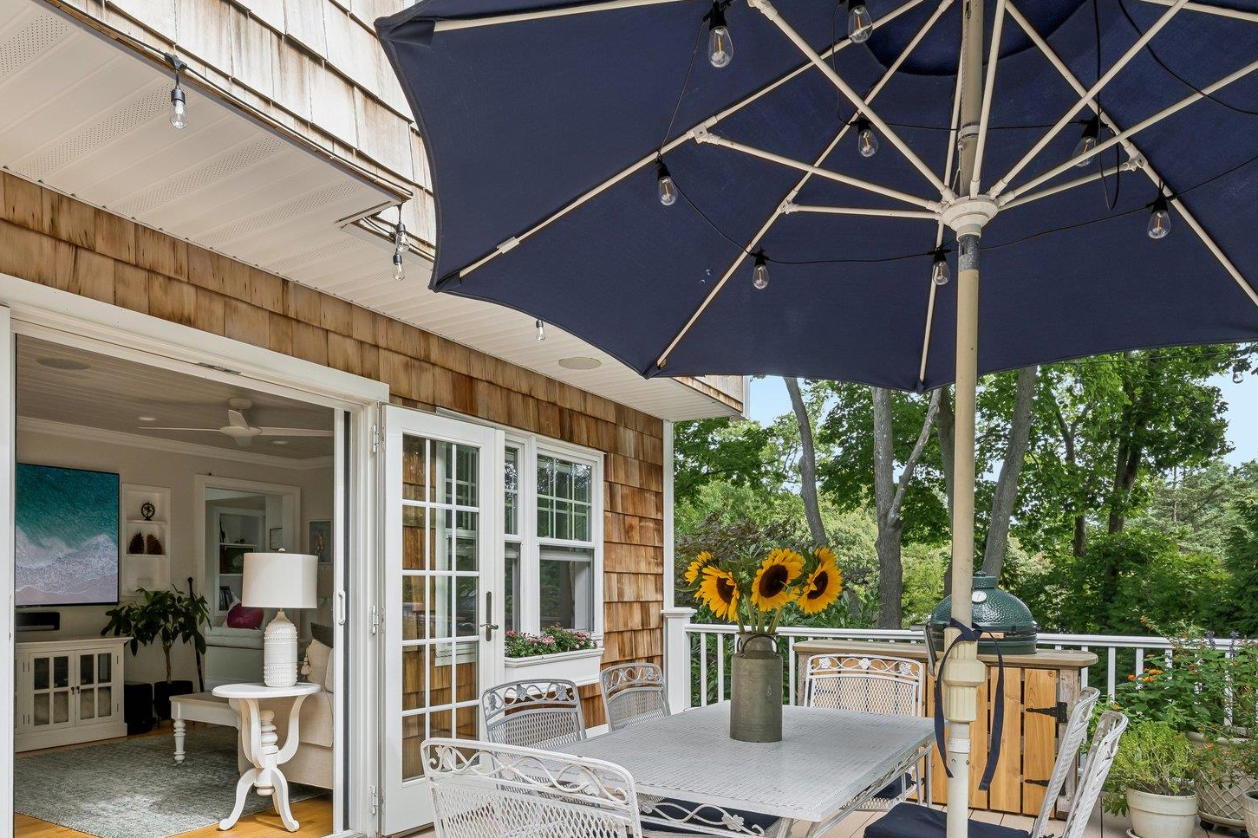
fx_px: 839
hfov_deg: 73.3
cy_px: 580
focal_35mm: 24
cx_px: 536
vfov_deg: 51.8
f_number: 9
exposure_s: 1/80
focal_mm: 17
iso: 160
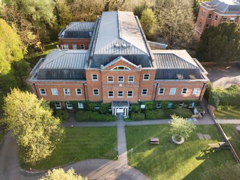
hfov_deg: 67.3
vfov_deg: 53.1
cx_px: 120
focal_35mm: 26
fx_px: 180
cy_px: 90
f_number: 2.2
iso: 100
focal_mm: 4.73
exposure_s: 1/120
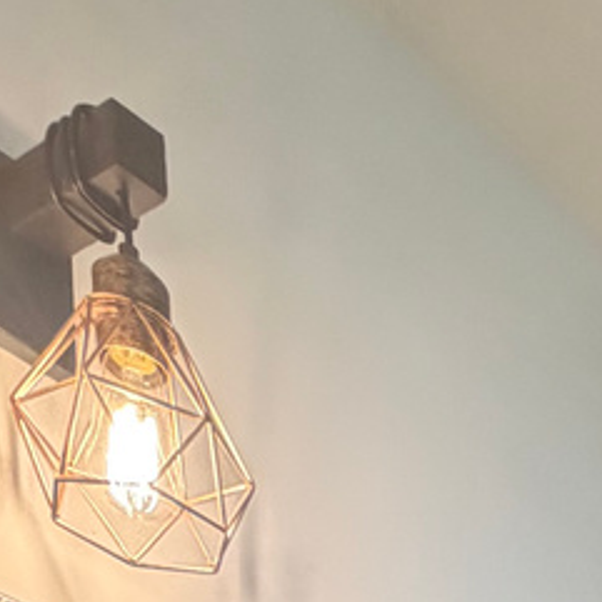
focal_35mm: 79
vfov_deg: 12.9
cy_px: 1634
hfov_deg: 17.5
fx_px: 1554
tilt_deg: -5.7
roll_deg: -0.8
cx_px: 1107
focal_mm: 2.22
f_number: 2.2
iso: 200
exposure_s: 1/120
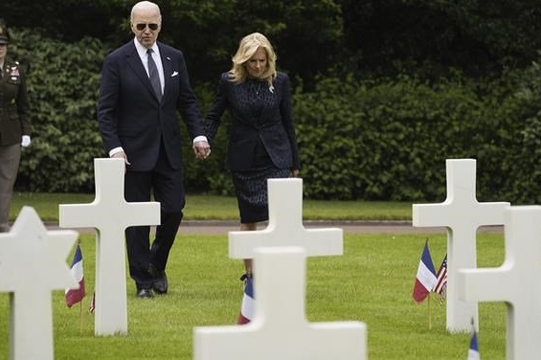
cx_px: 269
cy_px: 185
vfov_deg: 5.0
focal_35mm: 274
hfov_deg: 7.5
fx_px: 4115
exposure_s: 1/1600
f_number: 5.6
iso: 400
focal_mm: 238
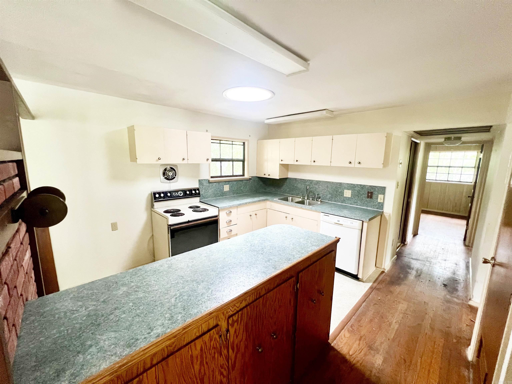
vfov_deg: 89.9
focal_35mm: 13
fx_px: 192
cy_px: 192
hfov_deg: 106.2
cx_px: 256
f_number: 1.8
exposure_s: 1/60
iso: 400
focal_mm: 1.57
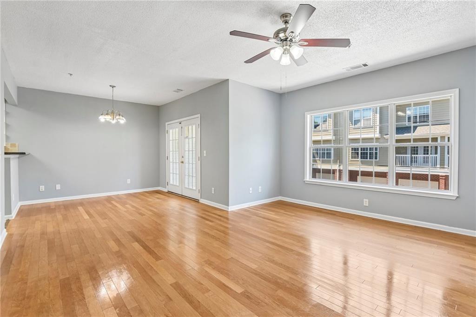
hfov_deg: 96.8
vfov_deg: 73.7
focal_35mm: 16
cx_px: 238
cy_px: 158
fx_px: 211
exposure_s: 1/40
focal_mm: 16
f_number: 8
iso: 200
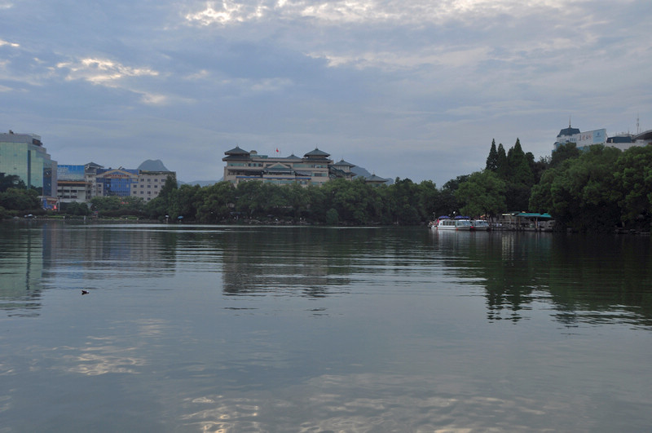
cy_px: 216
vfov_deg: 35.4
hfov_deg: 51.3
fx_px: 678
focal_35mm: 38
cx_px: 326
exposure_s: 1/40
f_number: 8
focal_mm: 25
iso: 200
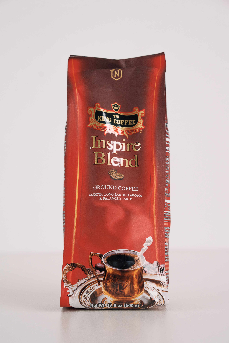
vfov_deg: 28.8
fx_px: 668
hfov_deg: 19.5
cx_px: 114
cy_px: 172
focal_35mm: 70
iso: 400
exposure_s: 1/200
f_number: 5
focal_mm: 70
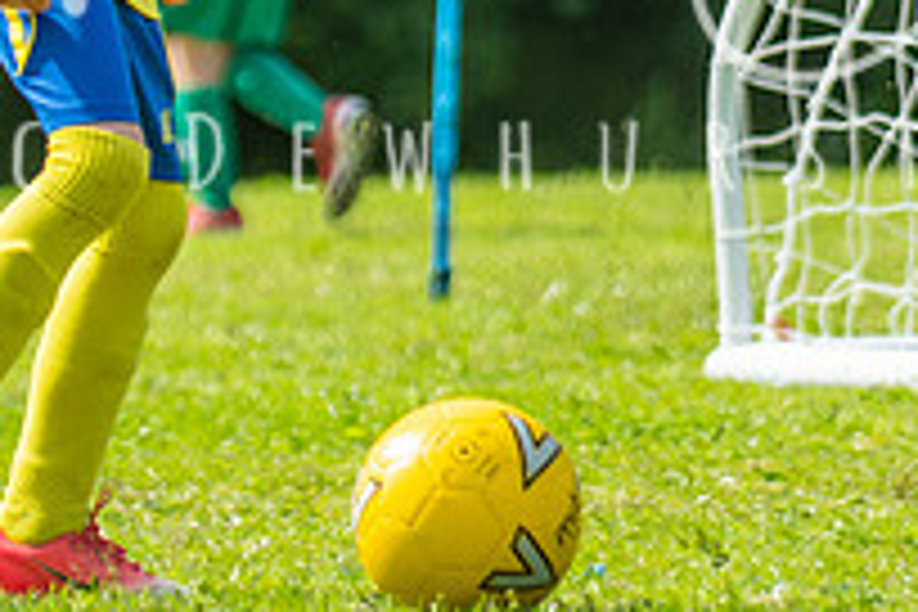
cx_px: 900
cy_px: -205
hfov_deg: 4.0
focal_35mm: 513
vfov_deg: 2.7
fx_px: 13080
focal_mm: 120
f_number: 3.2
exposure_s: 1/1600
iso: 250
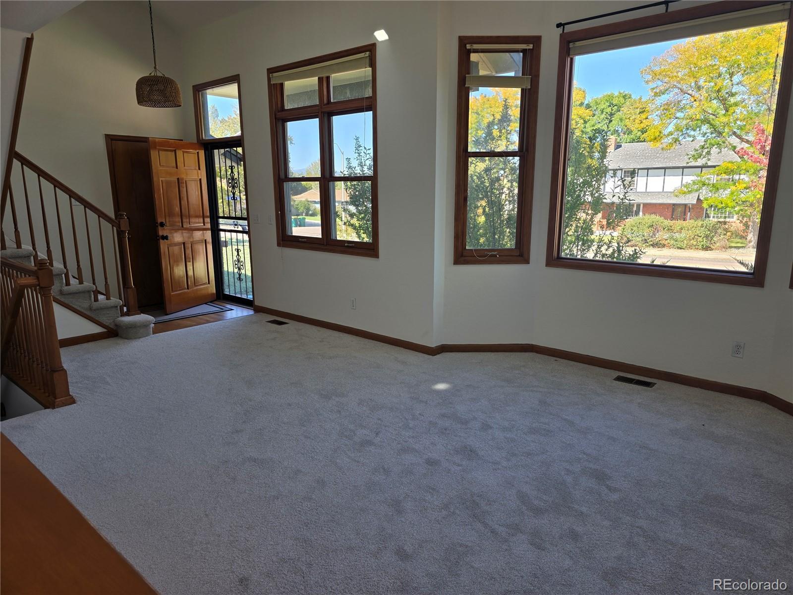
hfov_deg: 73.9
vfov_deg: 58.9
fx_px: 527
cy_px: 298
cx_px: 396
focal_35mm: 23
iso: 20
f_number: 1.7
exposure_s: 1/120
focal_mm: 6.3
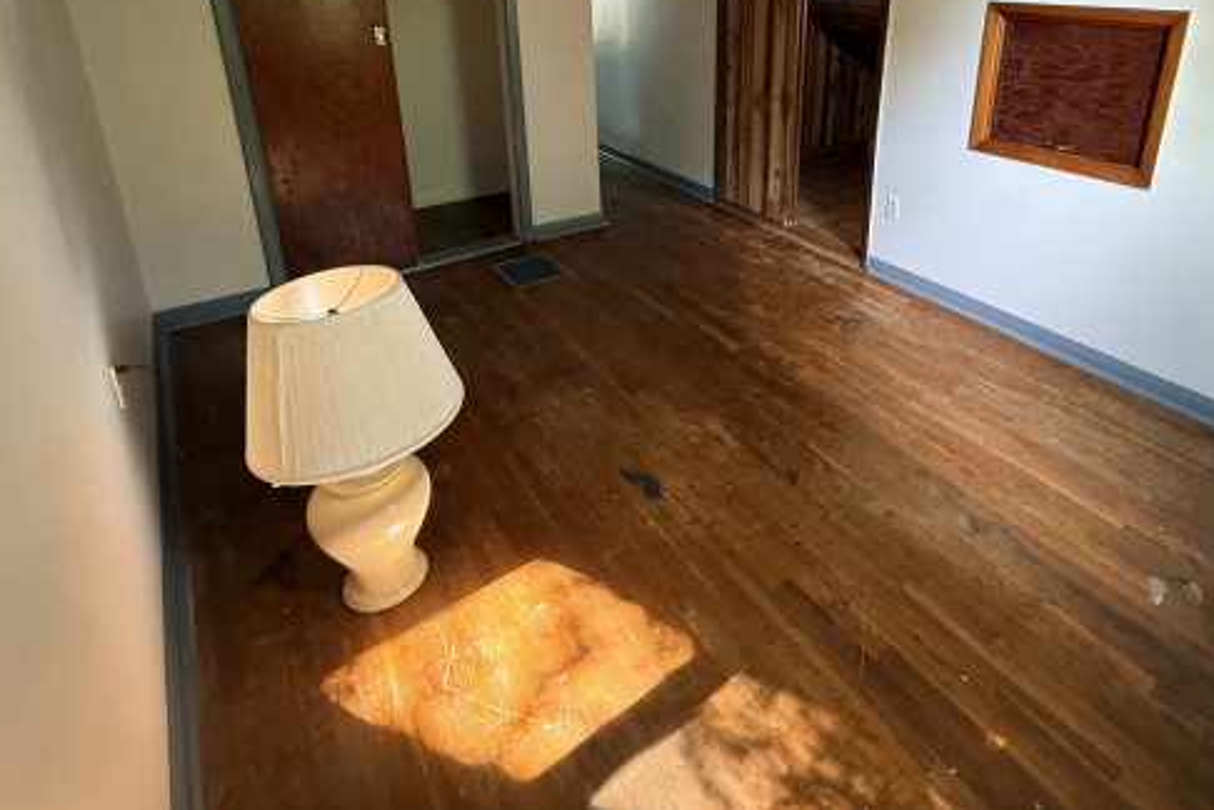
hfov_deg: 82.5
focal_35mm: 20
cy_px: 190
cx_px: 753
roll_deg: -1.8
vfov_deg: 58.3
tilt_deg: -17.6
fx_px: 674
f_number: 2.2
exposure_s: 1/77
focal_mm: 2.22
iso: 400
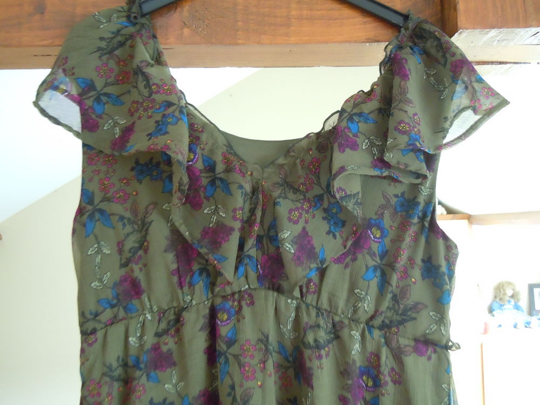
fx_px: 468
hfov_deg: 60.0
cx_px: 270
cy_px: 202
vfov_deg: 46.8
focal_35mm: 30
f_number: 3.5
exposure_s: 1/4
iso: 800
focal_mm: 5.4
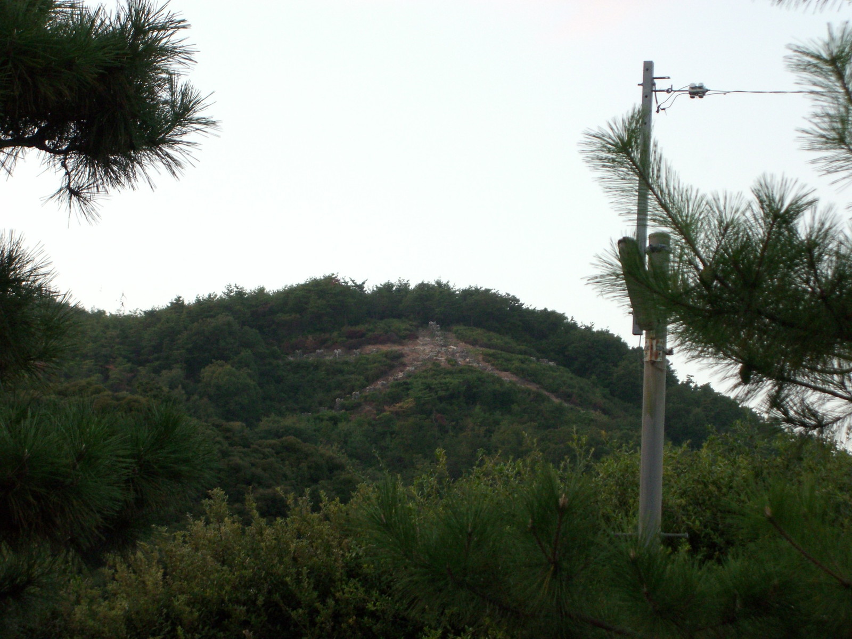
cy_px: 320
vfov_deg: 13.0
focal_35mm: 114
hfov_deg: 17.3
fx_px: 2806
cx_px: 426
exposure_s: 1/125
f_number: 5.1
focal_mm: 23.7
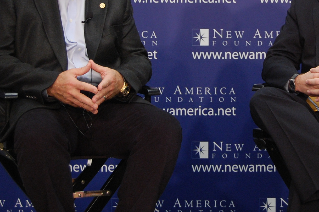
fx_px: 982
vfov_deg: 12.2
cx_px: 211
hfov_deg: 18.4
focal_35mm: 111
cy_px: 18
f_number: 5.6
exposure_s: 1/60
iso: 800
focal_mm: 40
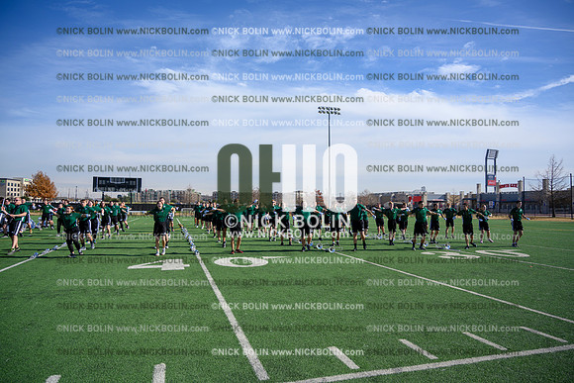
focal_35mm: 24
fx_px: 383
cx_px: 287
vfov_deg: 53.2
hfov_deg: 73.7
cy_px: 192
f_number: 4
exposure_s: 1/1600
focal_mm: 24
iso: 125
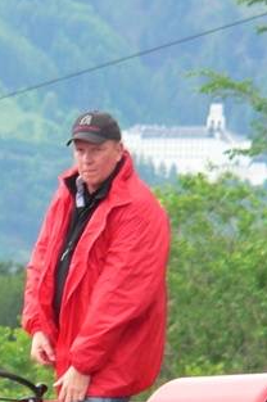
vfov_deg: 2.3
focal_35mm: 889
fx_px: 9911
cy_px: 339
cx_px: -4
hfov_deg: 1.5
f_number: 3.7
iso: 80
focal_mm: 55.6
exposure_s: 1/125
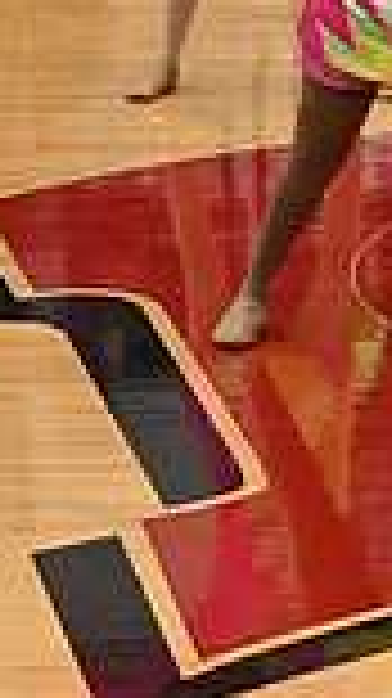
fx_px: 7644
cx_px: 1199
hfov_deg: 2.9
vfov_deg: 5.2
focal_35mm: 413
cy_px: -155
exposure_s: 1/400
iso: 6400
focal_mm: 70
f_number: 4
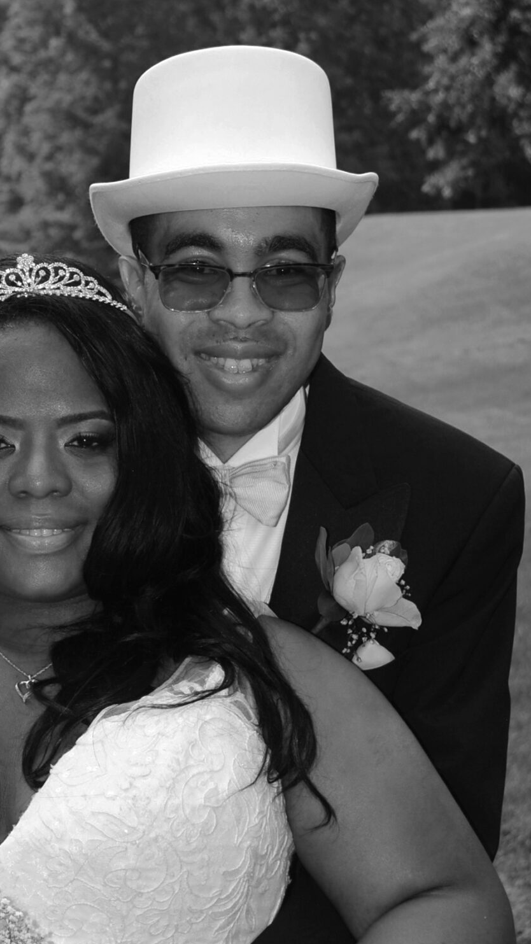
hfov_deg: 13.8
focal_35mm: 87
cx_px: 97
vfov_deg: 24.4
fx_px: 2178
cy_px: 574
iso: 100
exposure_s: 1/200
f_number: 5.6
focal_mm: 32
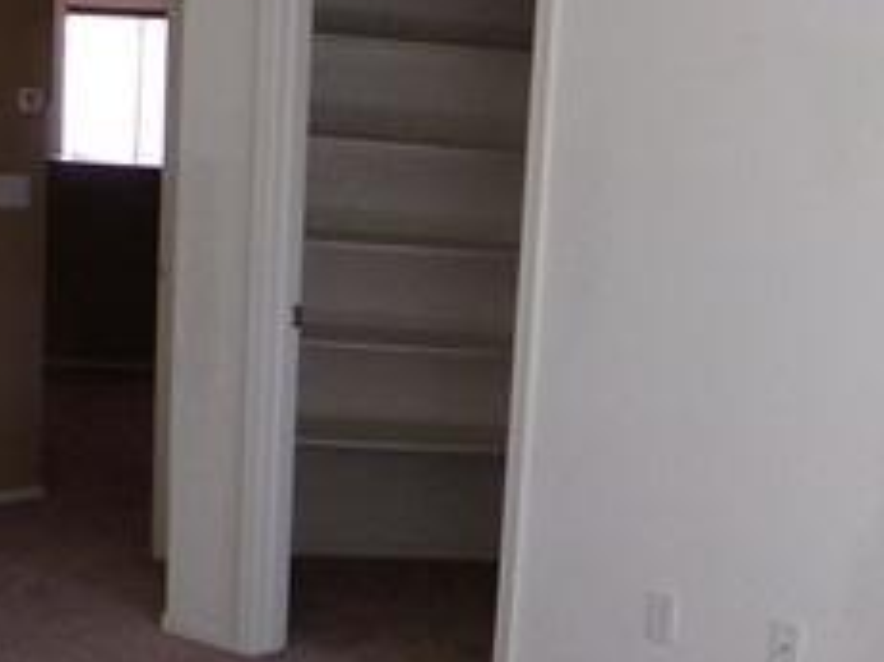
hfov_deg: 26.8
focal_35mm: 72
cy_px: 547
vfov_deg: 20.2
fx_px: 1838
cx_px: 643
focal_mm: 4.7
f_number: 3.2
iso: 200
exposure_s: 1/70
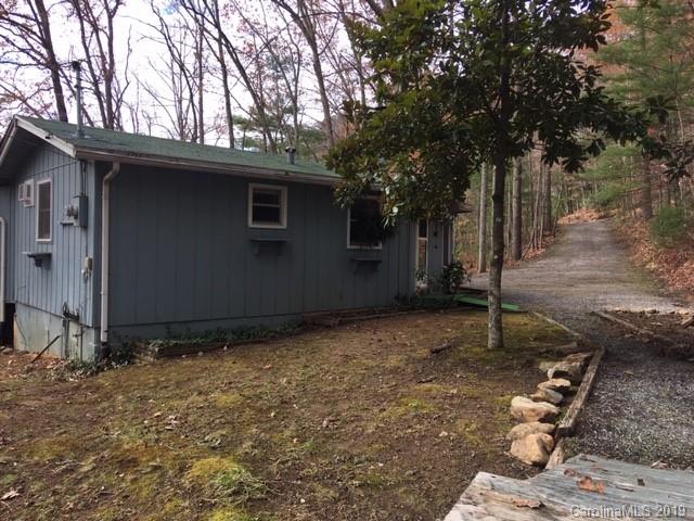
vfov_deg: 48.2
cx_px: 347
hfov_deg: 61.7
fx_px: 581
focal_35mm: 29
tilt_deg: +1.1
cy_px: 260
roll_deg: -2.8
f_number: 2.2
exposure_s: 1/361
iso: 25
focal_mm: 4.15
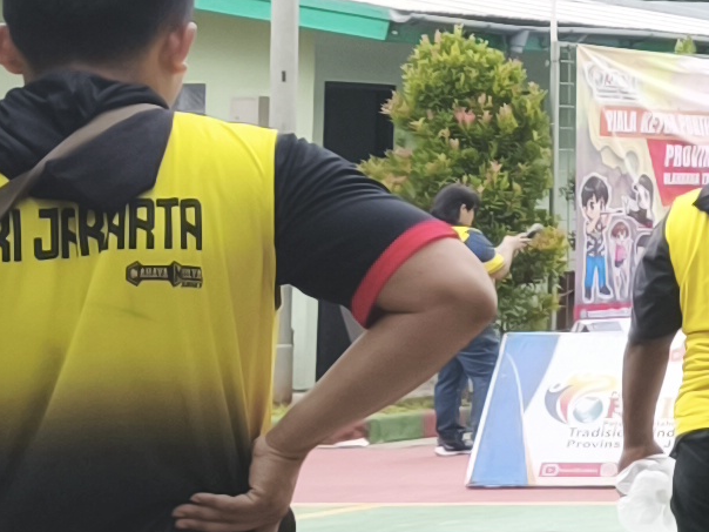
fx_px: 3195
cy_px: 14
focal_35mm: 156
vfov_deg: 9.5
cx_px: 2399
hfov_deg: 9.0
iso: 80
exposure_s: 1/322
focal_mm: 5.35
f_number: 1.7
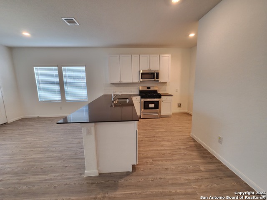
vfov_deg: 89.9
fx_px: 100
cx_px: 134
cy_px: 100
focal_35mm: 13
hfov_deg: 106.2
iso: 200
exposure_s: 1/60
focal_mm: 2.2
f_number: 2.2
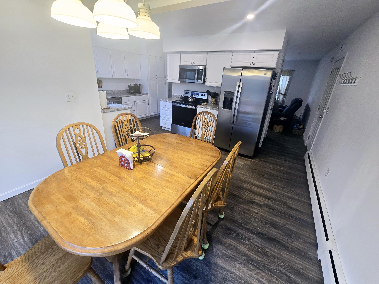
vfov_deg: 89.9
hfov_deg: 106.2
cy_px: 142
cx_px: 190
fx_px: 142
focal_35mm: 13
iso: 160
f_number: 2.2
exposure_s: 1/50
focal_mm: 2.2
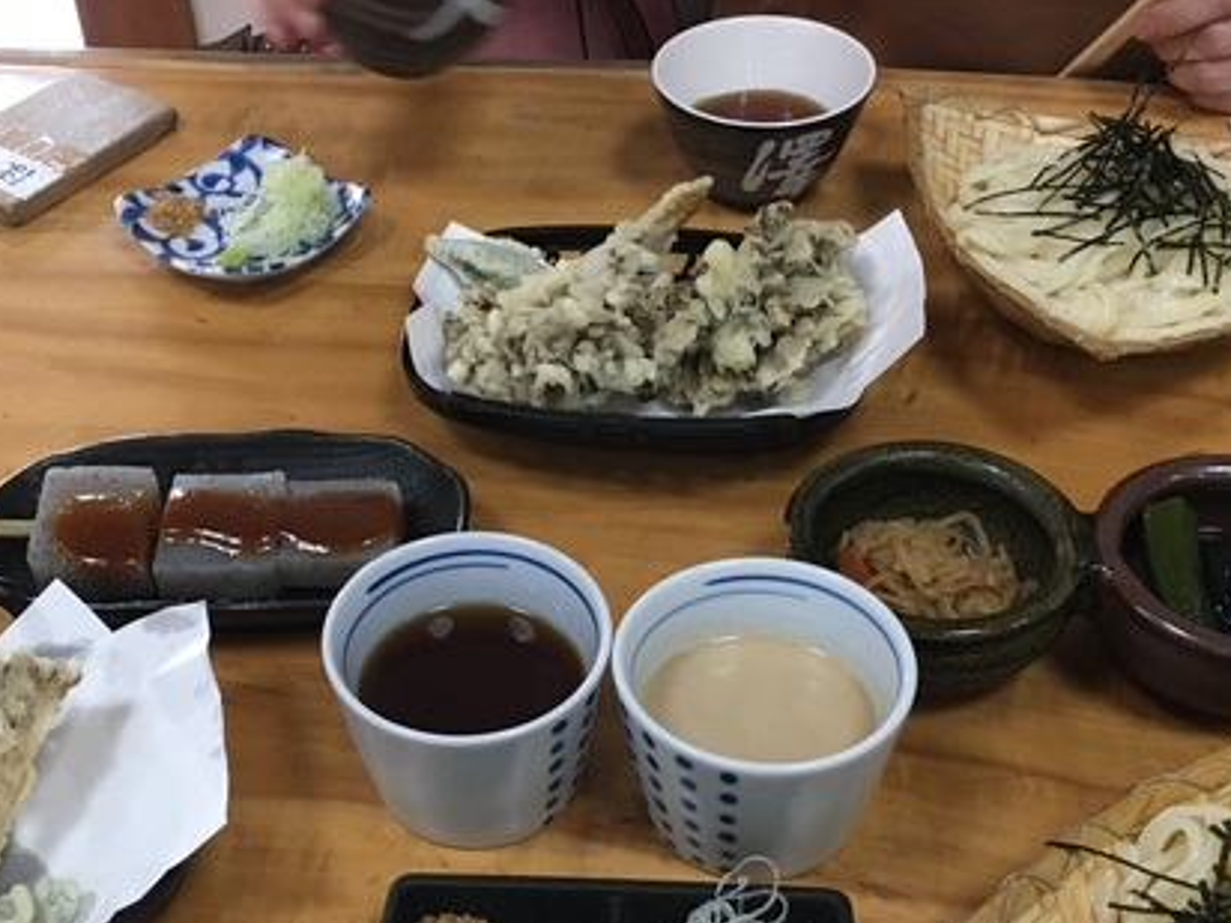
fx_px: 1600
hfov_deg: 42.0
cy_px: 657
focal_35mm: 45
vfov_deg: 31.8
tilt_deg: -46.0
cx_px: 553
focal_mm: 4.15
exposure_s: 1/33
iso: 160
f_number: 2.2
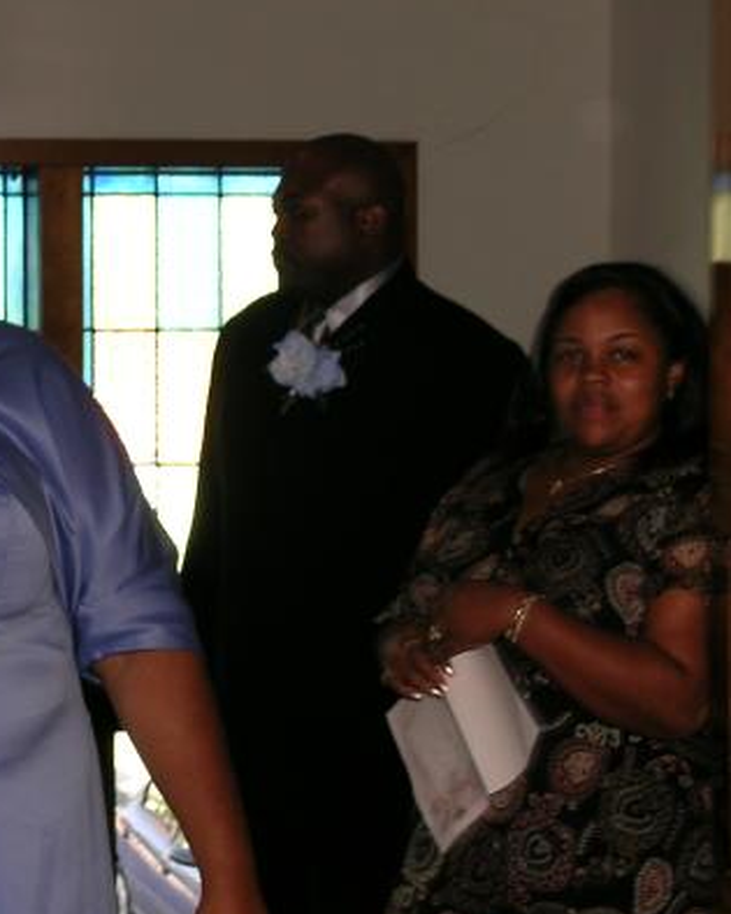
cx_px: -104
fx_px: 2841
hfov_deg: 14.3
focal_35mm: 105
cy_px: 336
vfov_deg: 18.3
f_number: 4.4
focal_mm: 11.1
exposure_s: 1/30
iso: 50
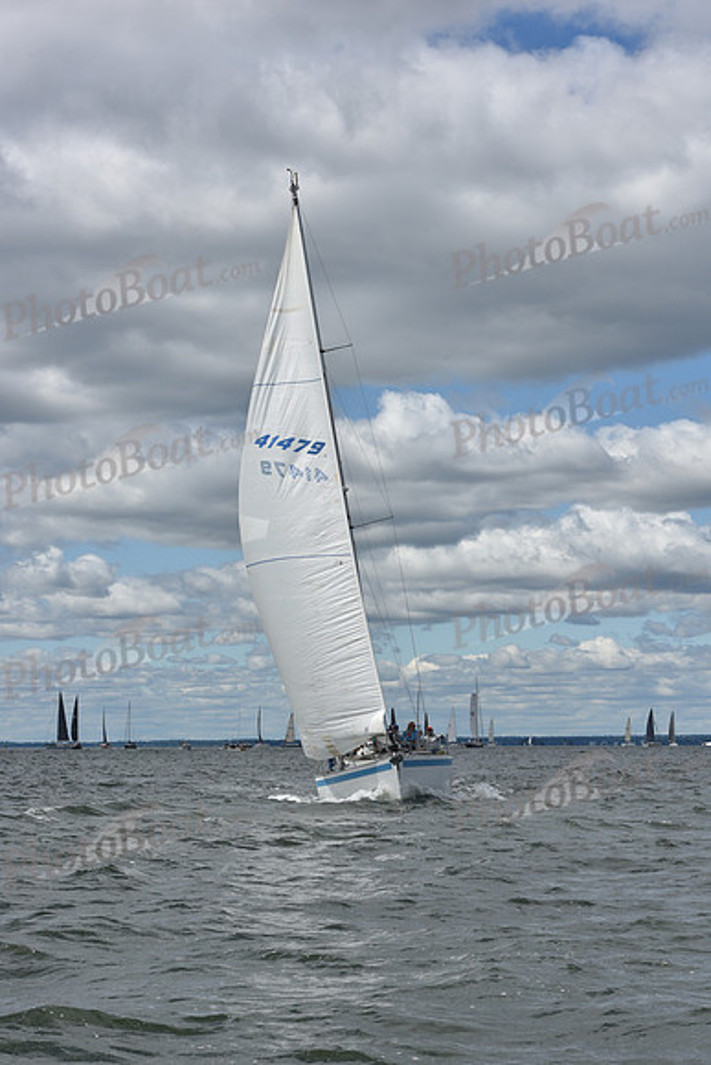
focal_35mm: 82
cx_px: 356
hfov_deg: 16.7
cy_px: 532
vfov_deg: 24.8
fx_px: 2428
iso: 250
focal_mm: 82
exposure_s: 1/800
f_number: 11
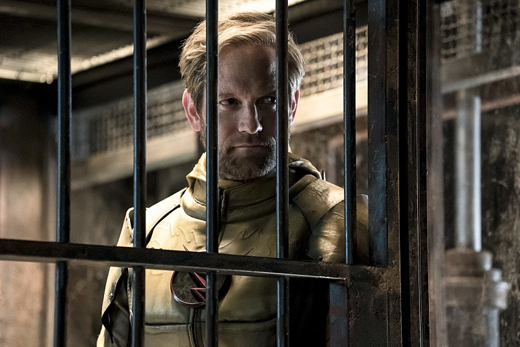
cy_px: 174
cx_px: 260
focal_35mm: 200
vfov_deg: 6.9
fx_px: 2890
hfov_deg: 10.3
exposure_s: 1/160
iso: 8000
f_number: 4.5
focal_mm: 200
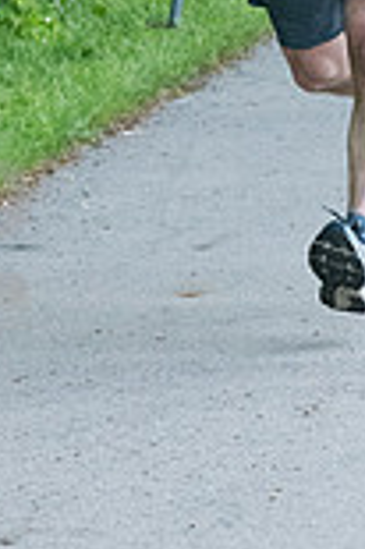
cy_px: -149
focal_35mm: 505
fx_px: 7697
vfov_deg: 4.1
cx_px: 335
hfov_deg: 2.7
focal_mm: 116
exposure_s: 1/1600
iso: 4000
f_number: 5.6
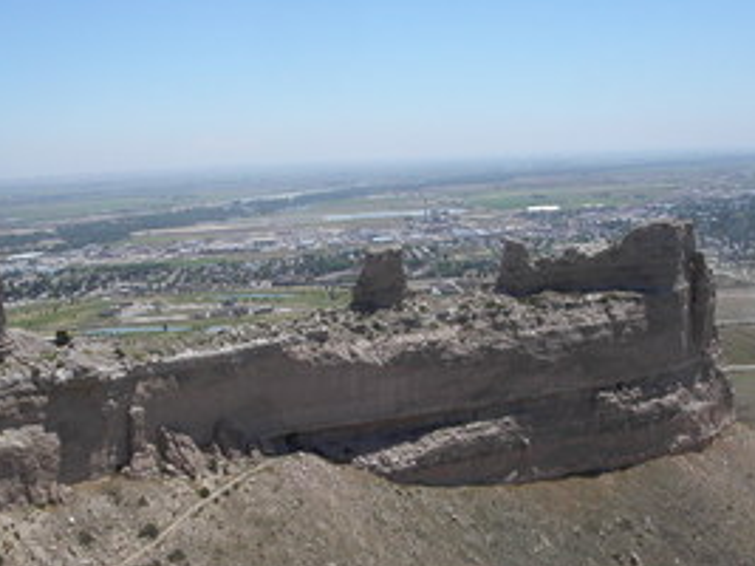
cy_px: 393
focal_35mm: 57
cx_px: 351
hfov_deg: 33.8
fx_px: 1243
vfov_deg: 25.5
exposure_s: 1/350
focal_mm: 7.8
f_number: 8
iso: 100
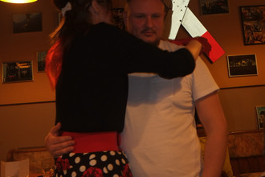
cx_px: 132
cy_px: 28
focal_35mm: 47
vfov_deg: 27.9
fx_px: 346
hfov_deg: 41.9
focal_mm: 20.5
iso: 800
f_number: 3.6
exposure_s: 1/15
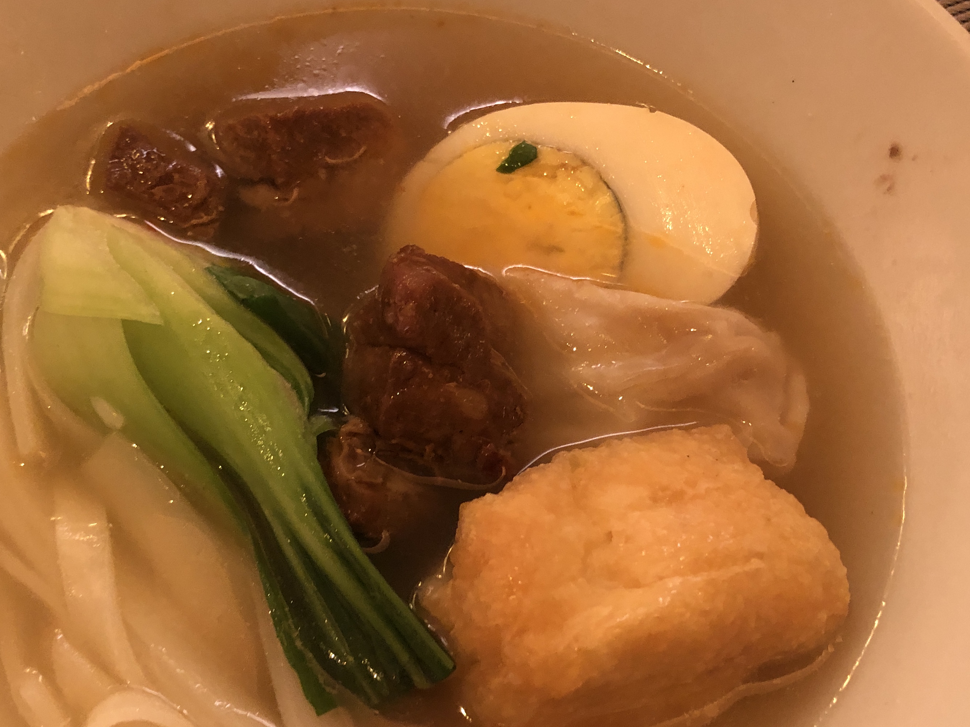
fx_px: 1177
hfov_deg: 44.6
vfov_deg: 34.2
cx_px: 399
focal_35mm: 42
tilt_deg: -66.3
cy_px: 445
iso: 100
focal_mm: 3.99
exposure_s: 1/8
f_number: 1.8
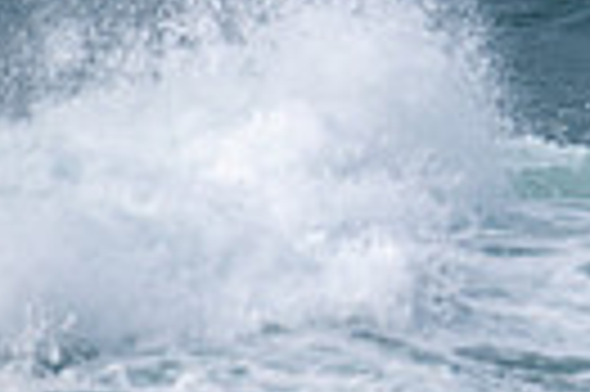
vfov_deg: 0.6
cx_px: 1045
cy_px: -277
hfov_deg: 0.9
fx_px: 39186
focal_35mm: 2394
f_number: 5.6
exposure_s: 1/400
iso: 64
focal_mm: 500
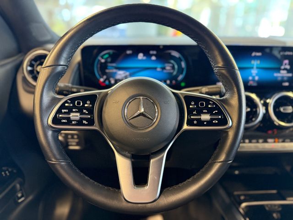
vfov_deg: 56.8
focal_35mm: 24
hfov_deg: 71.6
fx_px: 203
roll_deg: -0.6
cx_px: 146
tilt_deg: -21.7
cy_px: 110
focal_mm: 6.76
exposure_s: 1/60
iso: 640
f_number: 1.78
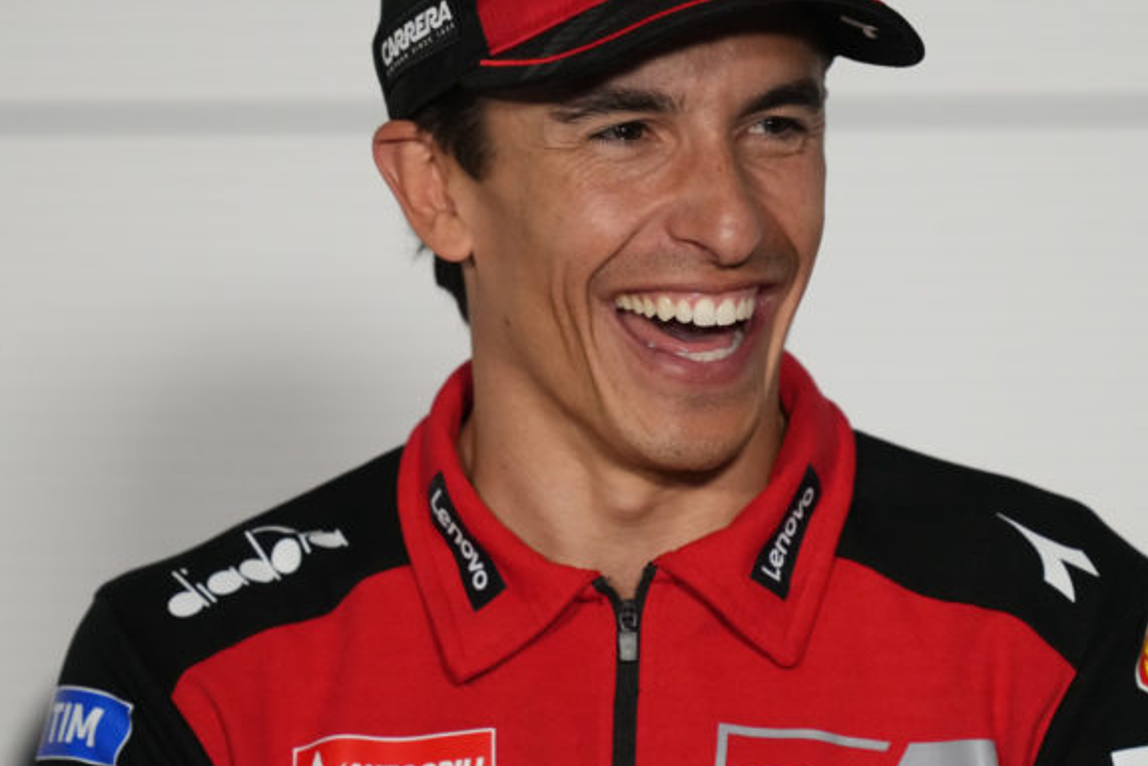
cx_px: 723
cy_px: 451
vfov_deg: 1.7
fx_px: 25254
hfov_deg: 2.6
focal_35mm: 792
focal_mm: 400
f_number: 2.8
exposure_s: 1/1000
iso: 3200
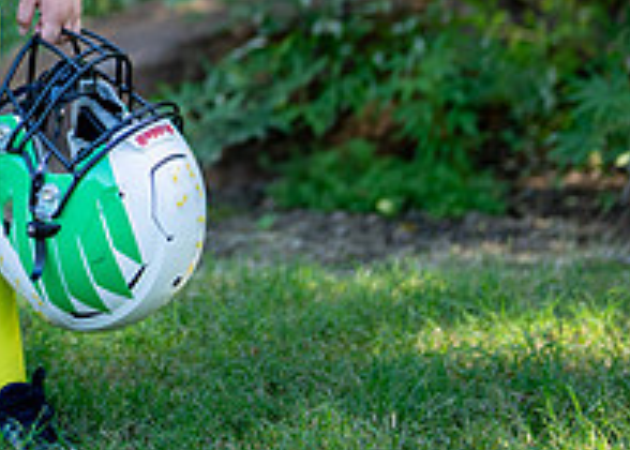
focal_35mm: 186
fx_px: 3328
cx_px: -93
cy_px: -121
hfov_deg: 10.7
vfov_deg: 7.7
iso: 100
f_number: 1.2
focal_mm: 50
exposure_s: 1/1000
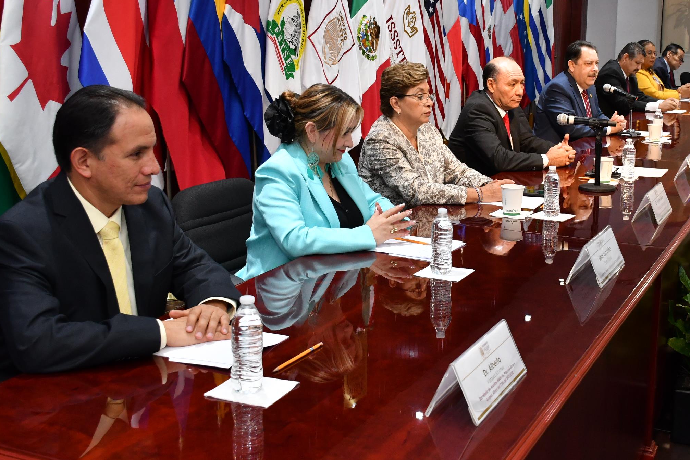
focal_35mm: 47
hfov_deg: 41.5
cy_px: 173
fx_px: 901
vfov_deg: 28.5
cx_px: 441
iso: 1250
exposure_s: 1/80
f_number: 5.6
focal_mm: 23
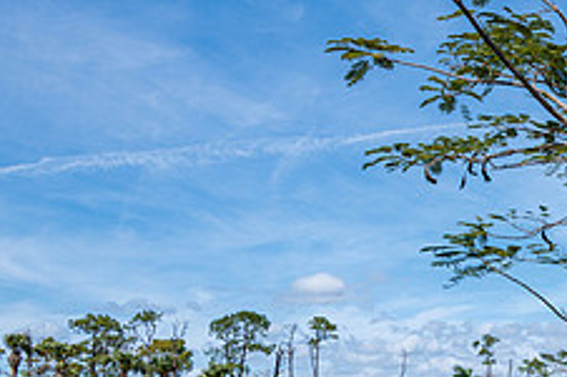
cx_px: 682
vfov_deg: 18.7
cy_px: 285
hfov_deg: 25.3
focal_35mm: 72
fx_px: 1132
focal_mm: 28
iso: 64
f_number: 8
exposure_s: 1/160
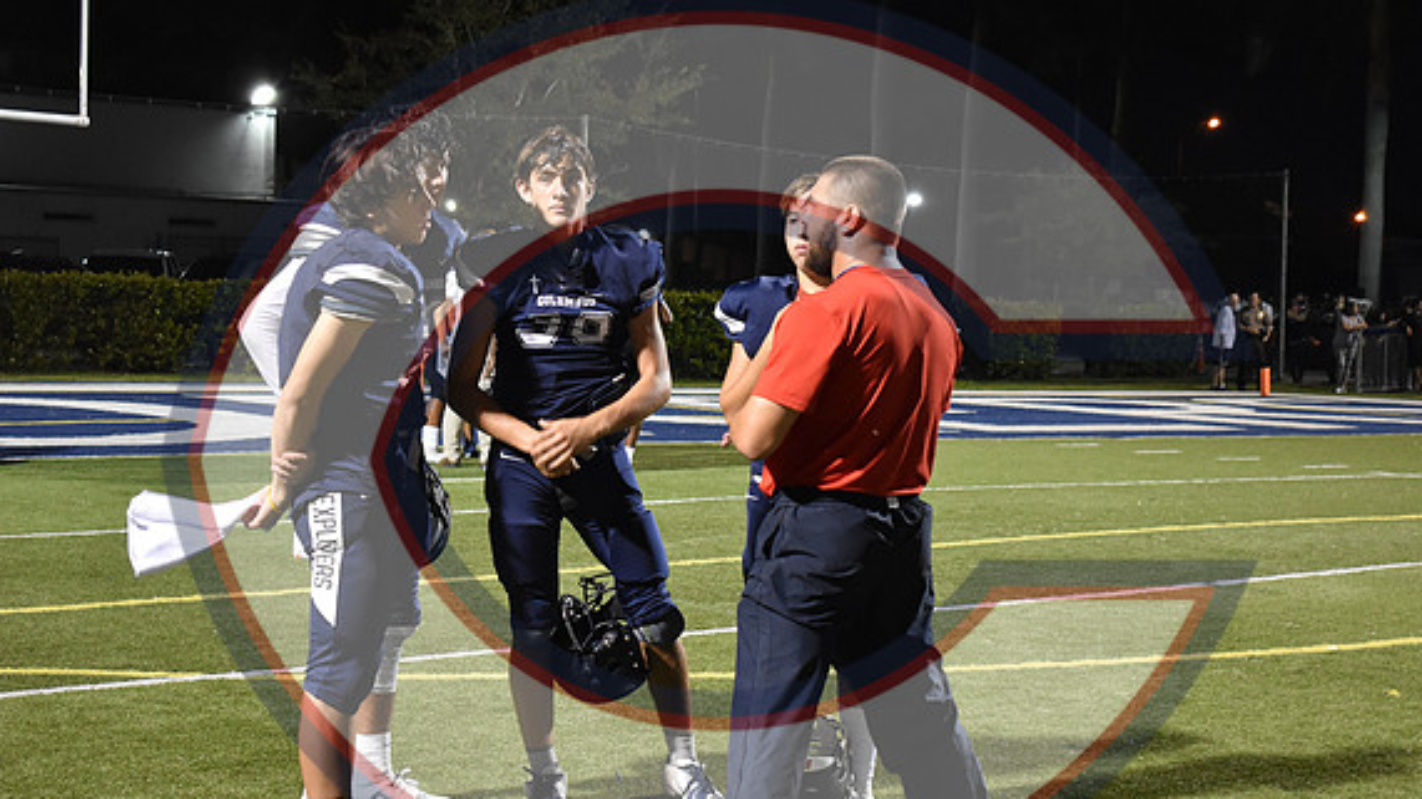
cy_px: 459
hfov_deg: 31.4
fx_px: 2526
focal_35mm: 67
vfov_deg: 18.0
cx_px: 710
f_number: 5
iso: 2800
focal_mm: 42
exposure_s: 1/60
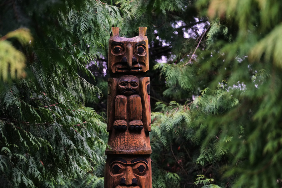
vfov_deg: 6.1
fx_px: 1778
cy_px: 97
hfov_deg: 9.1
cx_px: 134
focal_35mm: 227
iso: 800
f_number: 2.8
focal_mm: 200
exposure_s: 1/800
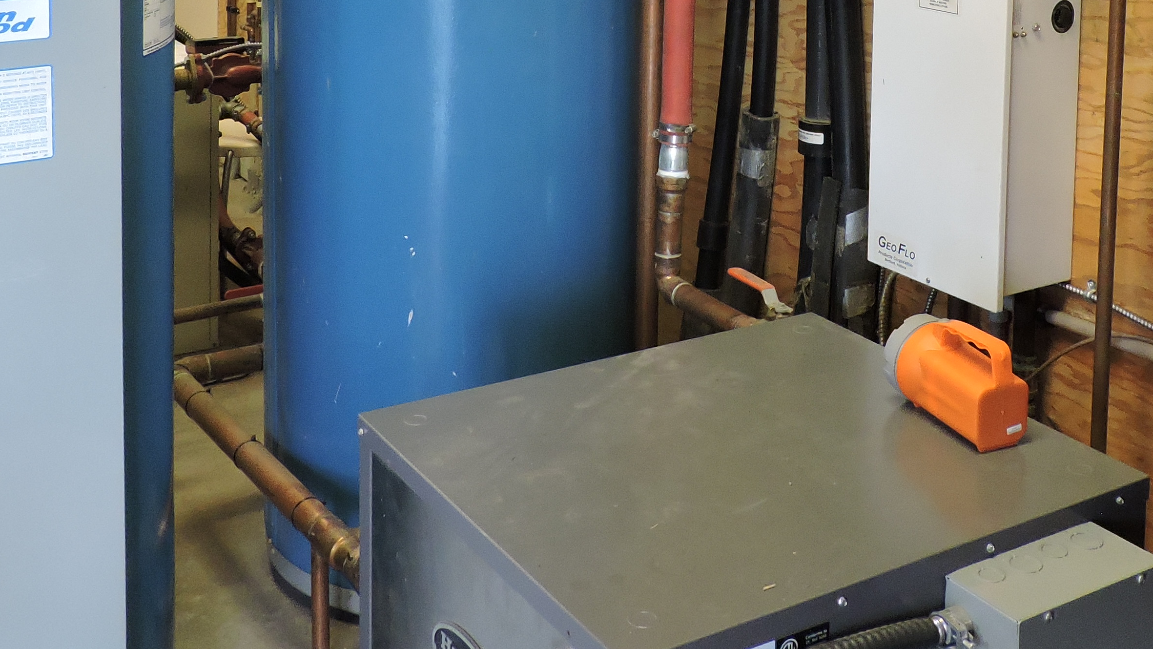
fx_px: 1559
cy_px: -147
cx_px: 704
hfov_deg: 40.4
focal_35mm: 51
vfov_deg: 21.7
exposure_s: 1/30
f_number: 3
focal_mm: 4.3
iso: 400
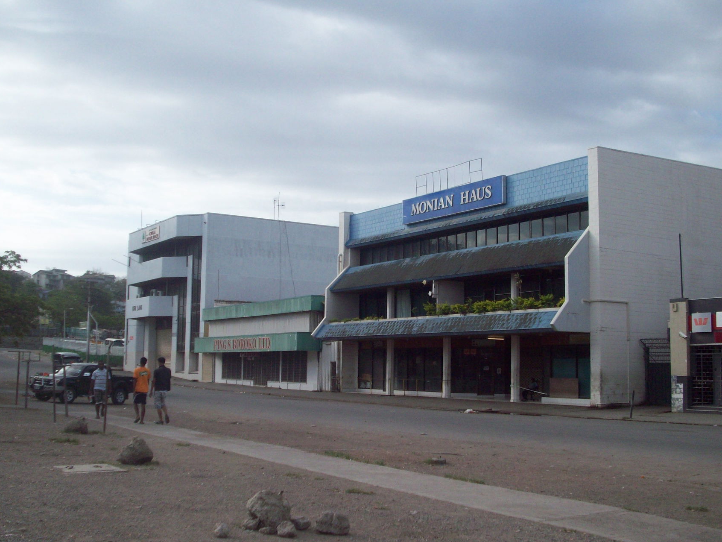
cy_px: 287
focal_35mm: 42
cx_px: 351
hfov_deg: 44.8
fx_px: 876
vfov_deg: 34.4
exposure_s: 1/377
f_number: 5.6
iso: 80
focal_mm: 6.2
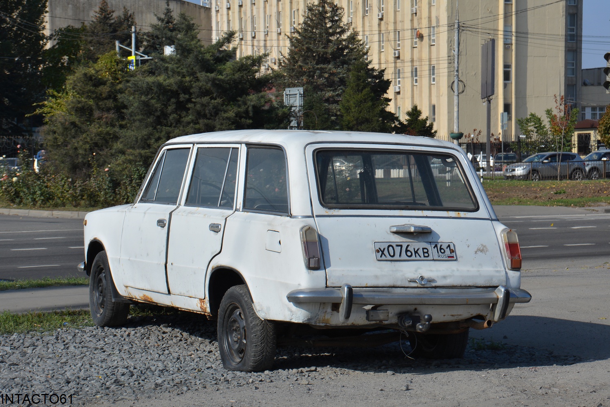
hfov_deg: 21.9
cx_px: 305
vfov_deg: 14.7
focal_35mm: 93
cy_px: 204
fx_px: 1577
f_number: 10
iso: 100
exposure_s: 1/400
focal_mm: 62
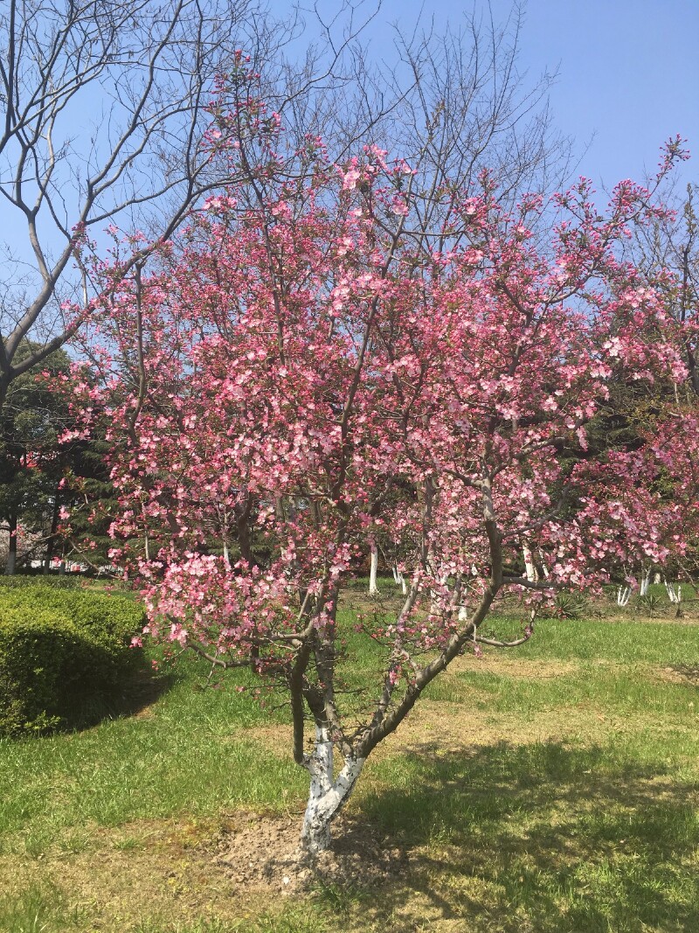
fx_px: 781
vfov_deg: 61.7
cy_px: 466
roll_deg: +0.0
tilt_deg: +5.8
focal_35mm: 29
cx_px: 350
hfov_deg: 48.2
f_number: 2.2
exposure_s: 1/1026
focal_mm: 4.15
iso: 25
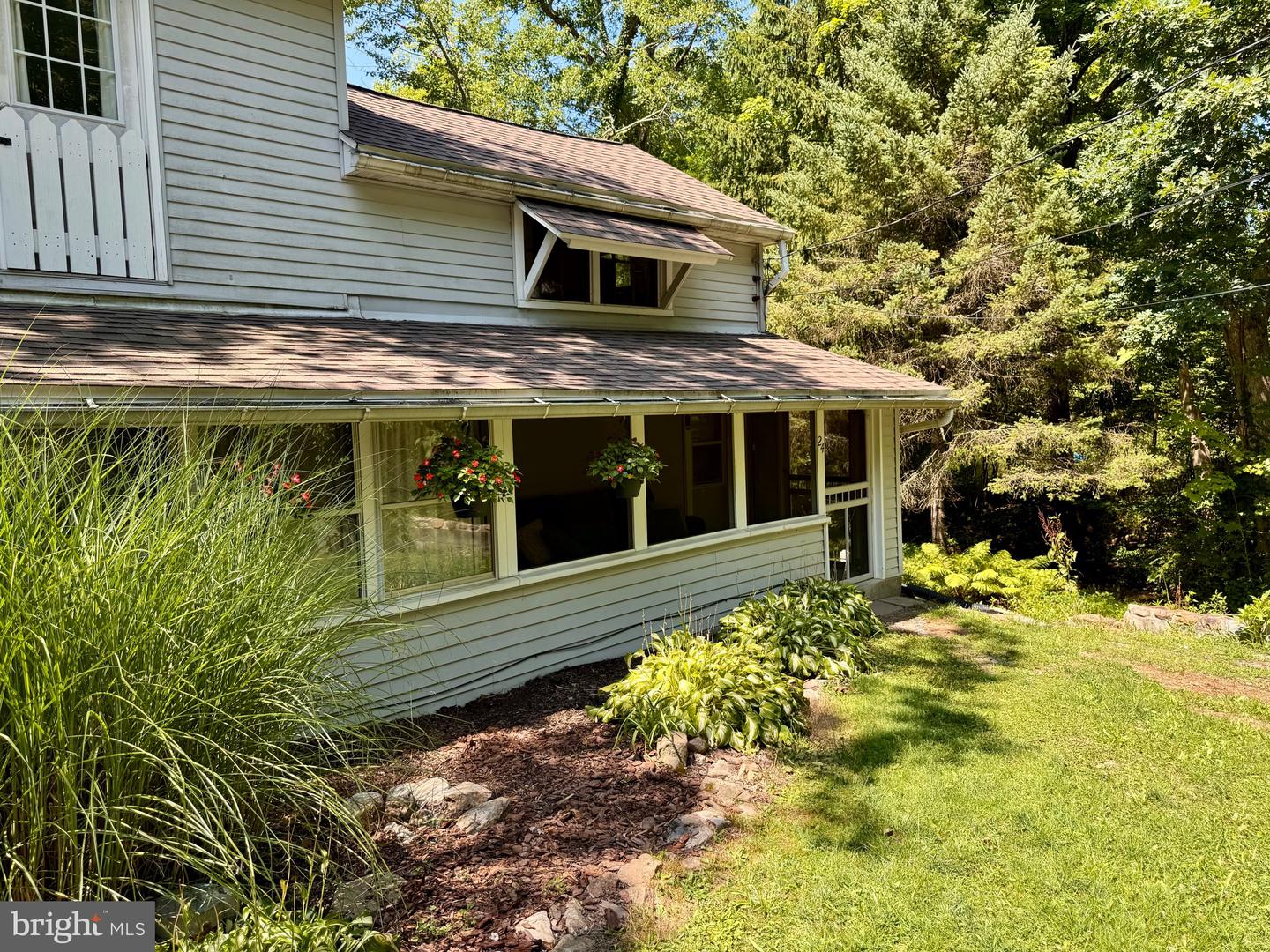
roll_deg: +1.8
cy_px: 476
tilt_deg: -4.8
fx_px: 881
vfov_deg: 56.8
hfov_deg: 71.6
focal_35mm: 24
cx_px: 635
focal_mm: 6.76
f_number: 1.78
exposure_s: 1/888
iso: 80
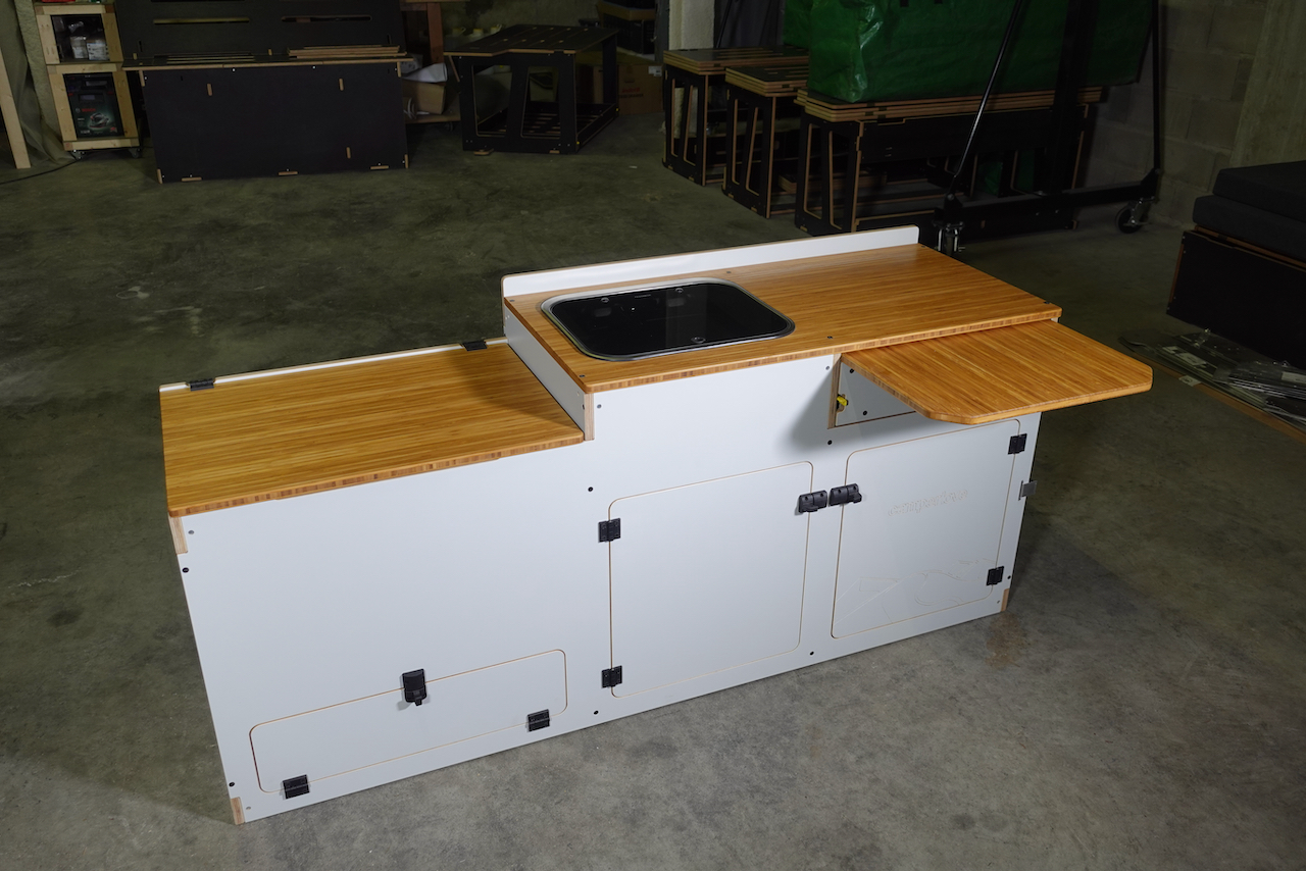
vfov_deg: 45.0
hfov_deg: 63.6
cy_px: 436
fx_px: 1052
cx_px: 653
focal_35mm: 29
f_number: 2.8
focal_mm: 11.4
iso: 125
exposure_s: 1/60
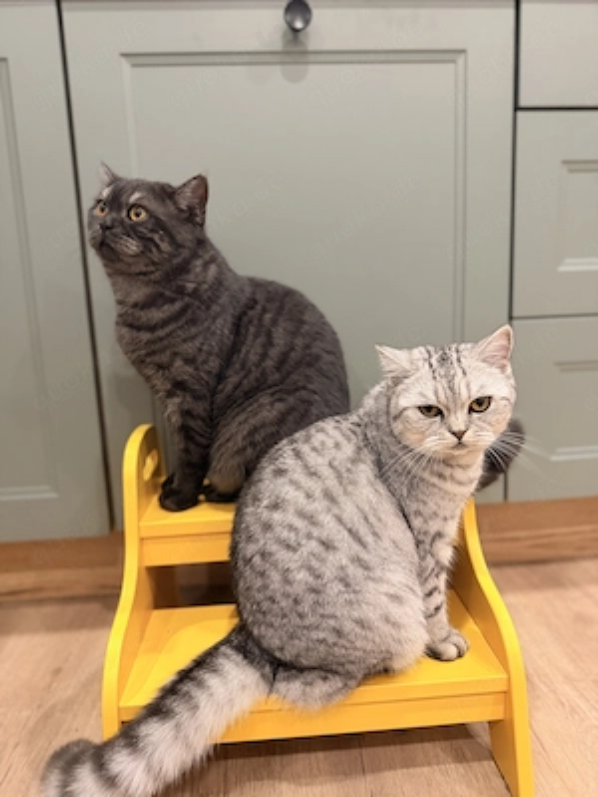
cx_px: 299
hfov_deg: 56.8
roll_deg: +2.4
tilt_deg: -10.8
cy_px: 398
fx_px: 553
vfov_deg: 71.6
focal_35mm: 24
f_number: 1.78
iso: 500
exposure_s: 1/50
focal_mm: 6.76
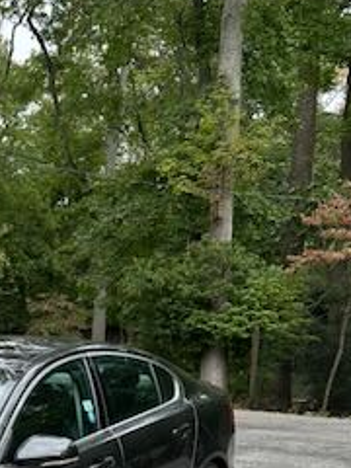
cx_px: -111
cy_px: 536
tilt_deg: -4.4
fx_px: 865
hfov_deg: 20.8
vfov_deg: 27.3
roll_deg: -0.9
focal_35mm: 64
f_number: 1.78
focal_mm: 6.86
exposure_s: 1/549
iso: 80
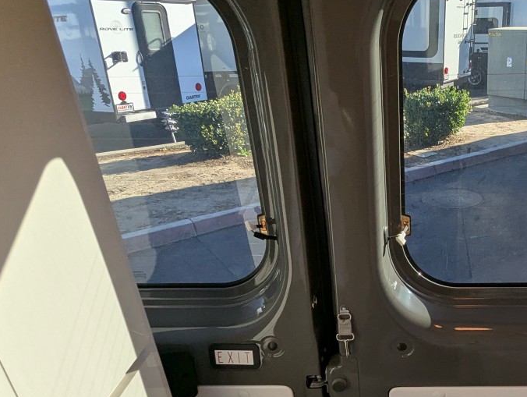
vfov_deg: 42.6
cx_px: 404
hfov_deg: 52.5
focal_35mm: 33
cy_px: 253
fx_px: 503
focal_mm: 2.35
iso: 123
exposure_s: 1/239
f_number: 2.2
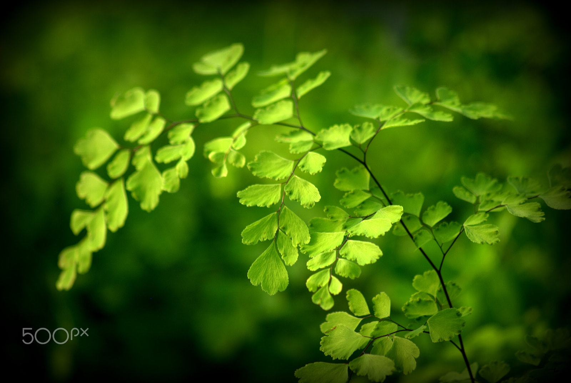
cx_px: 286
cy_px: 192
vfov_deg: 4.7
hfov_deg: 7.0
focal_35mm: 292
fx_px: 4646
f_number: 4.8
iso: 100
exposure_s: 1/80
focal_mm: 195
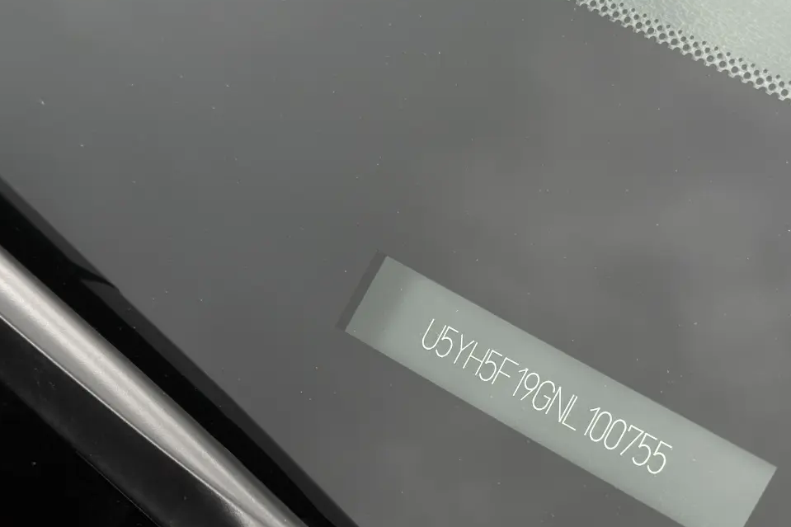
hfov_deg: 26.9
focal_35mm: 75
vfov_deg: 18.0
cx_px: 501
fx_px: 1648
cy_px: 421
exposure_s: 1/288
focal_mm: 6.76
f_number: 1.78
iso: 64
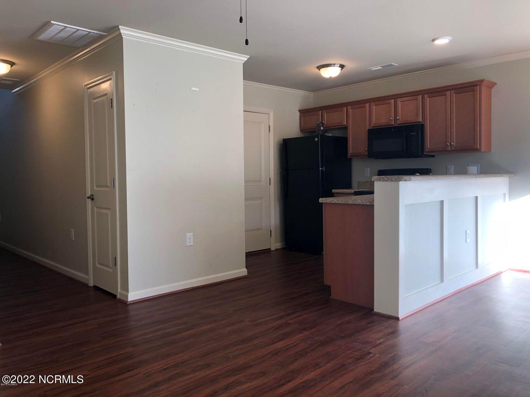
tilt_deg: -2.3
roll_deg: +1.0
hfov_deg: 63.4
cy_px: 198
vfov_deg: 49.8
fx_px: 429
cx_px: 265
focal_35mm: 28
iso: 64
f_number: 1.8
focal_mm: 3.99
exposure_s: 1/120
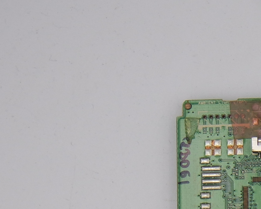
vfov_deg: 7.4
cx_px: 556
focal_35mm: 206
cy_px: 300
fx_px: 1592
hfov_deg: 8.8
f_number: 5.6
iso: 160
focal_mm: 18
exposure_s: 1/125
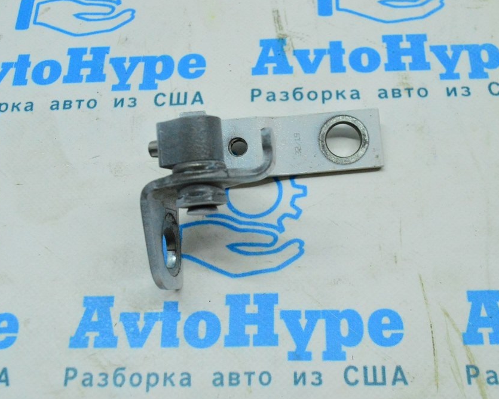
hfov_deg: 39.9
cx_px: 240
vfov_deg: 32.4
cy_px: 200
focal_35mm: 47
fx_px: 688
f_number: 6.3
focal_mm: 27
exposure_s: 1/640
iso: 6400
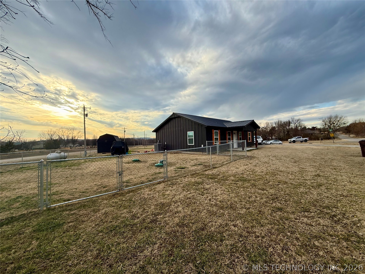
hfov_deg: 102.1
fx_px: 148
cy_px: 137
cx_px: 182
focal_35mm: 14
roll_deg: +1.7
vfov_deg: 85.7
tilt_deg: +1.2
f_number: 2.2
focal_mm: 2.22
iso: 64
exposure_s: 1/770
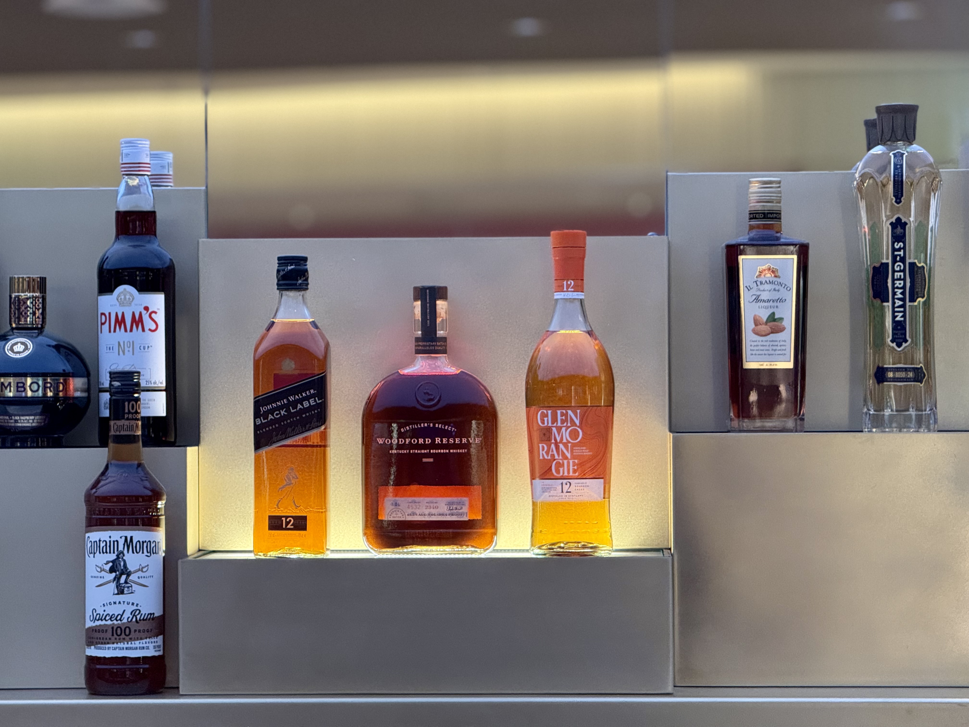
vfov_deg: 12.3
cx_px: 484
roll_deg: +0.1
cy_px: 364
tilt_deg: +0.4
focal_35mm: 120
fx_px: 3359
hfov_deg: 16.4
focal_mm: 15.66
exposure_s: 1/100
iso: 500
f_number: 2.8
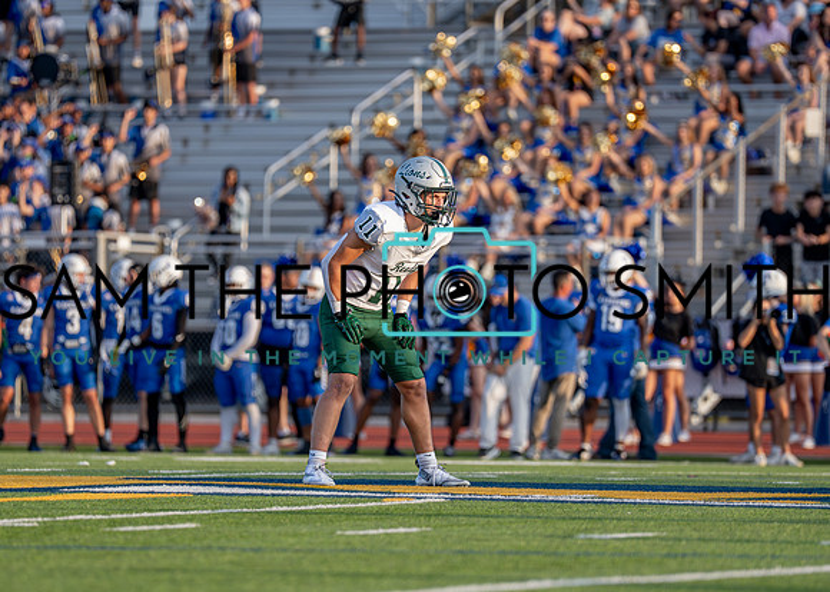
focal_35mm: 297
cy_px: 295
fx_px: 6988
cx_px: 422
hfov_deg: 6.8
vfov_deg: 4.9
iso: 320
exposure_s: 1/2000
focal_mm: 200
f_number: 2.8
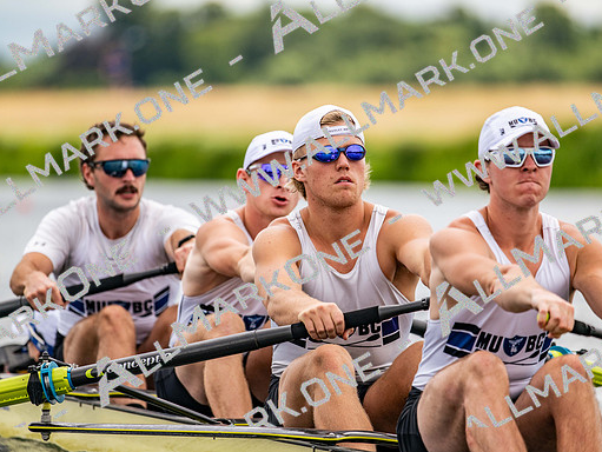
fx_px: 7588
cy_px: 226
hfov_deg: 4.5
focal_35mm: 436
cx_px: 335
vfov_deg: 3.4
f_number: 4.5
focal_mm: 400
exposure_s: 1/2500
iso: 320
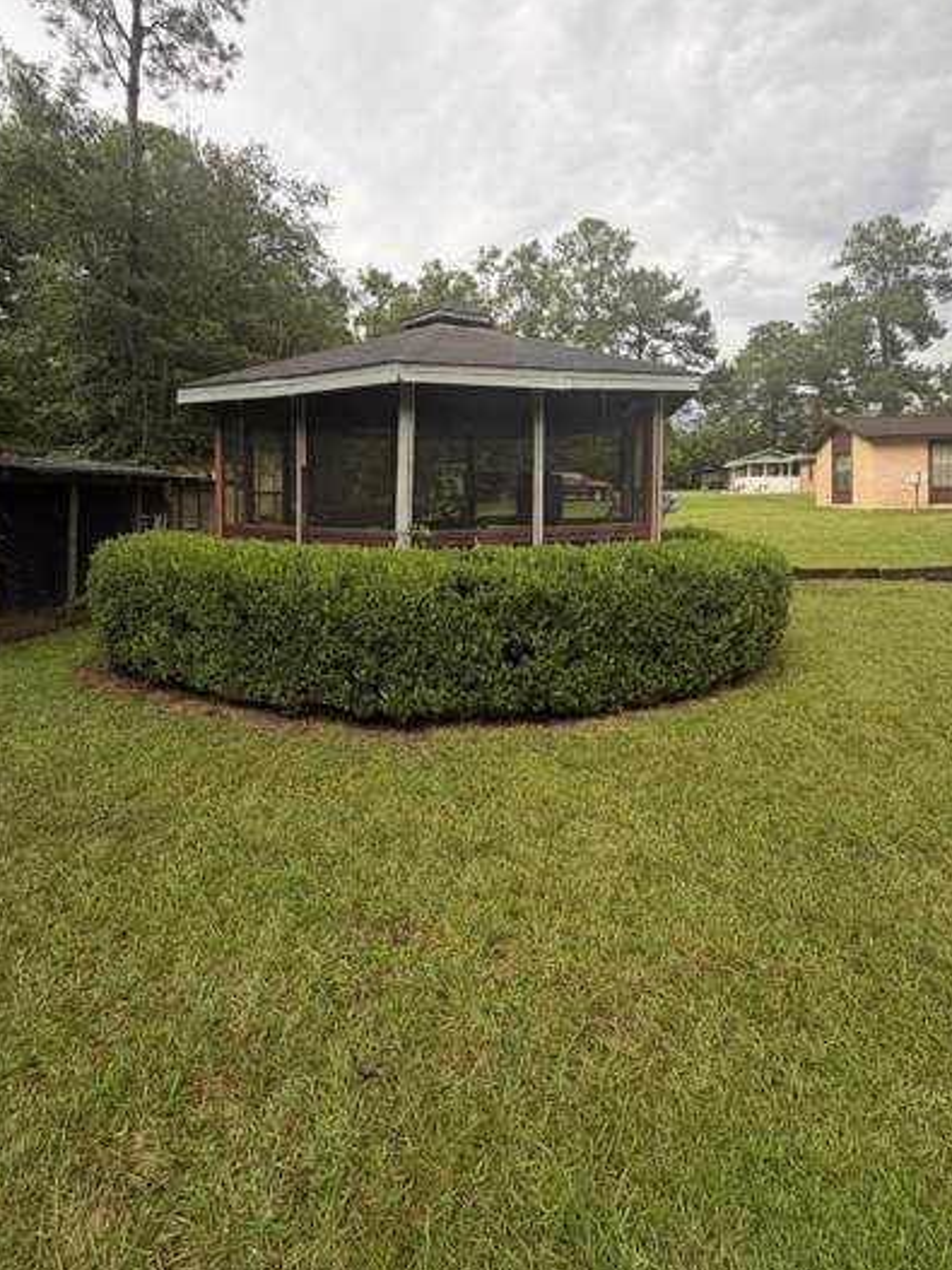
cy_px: 513
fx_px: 624
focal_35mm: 17
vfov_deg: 90.0
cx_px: 477
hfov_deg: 74.7
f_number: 2.2
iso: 40
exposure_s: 1/216
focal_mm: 2.22
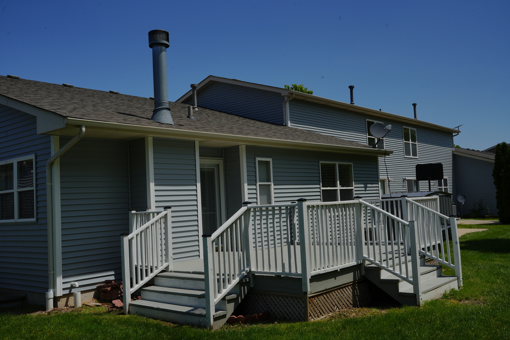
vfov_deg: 37.9
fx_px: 496
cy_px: 170
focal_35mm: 35
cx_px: 255
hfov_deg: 54.4
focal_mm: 35
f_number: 16
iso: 64
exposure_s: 1/200
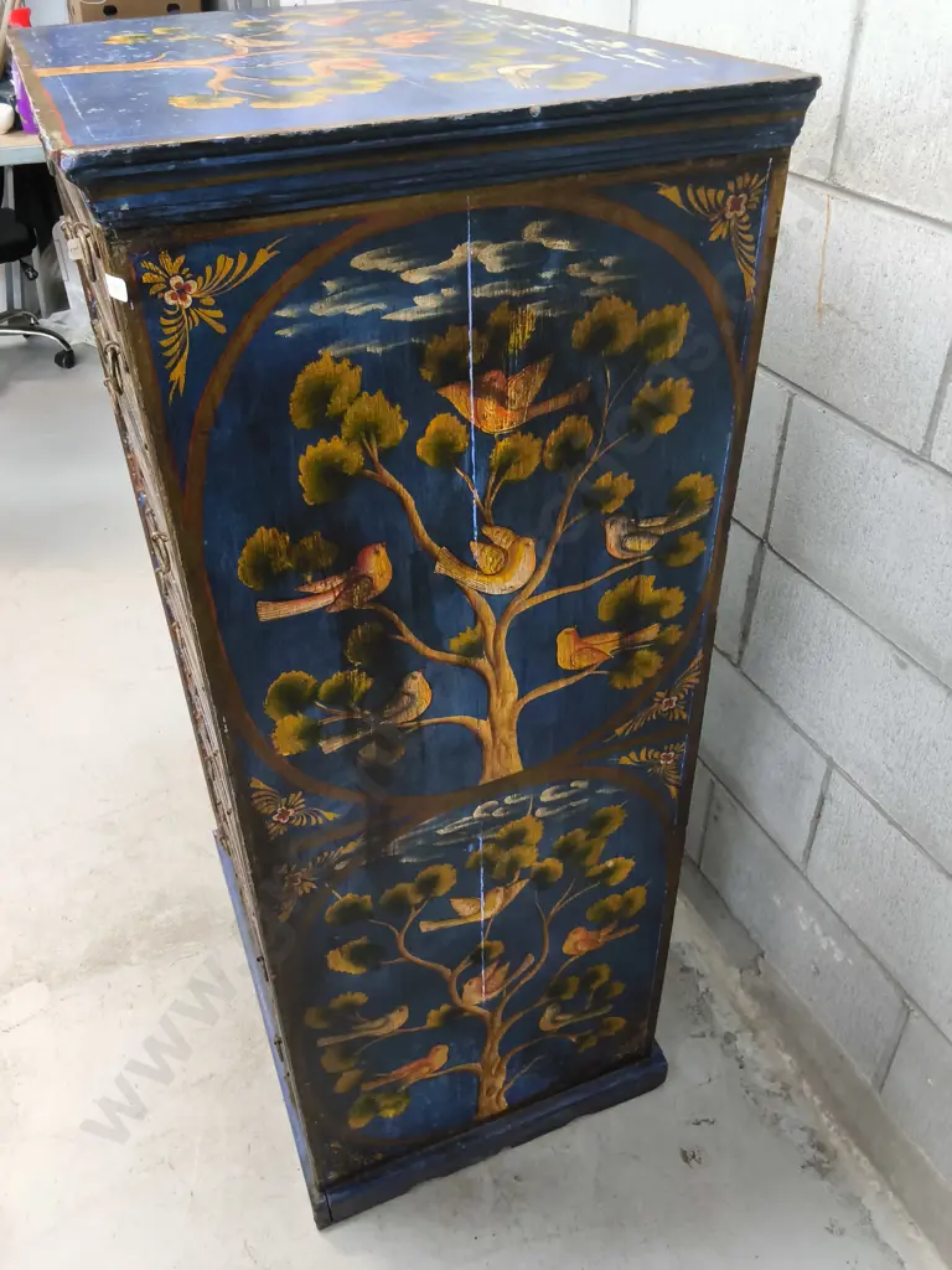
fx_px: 990
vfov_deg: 65.3
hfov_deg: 51.4
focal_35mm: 27
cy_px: 635
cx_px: 476
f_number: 2
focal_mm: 2.87
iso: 320
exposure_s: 1/50
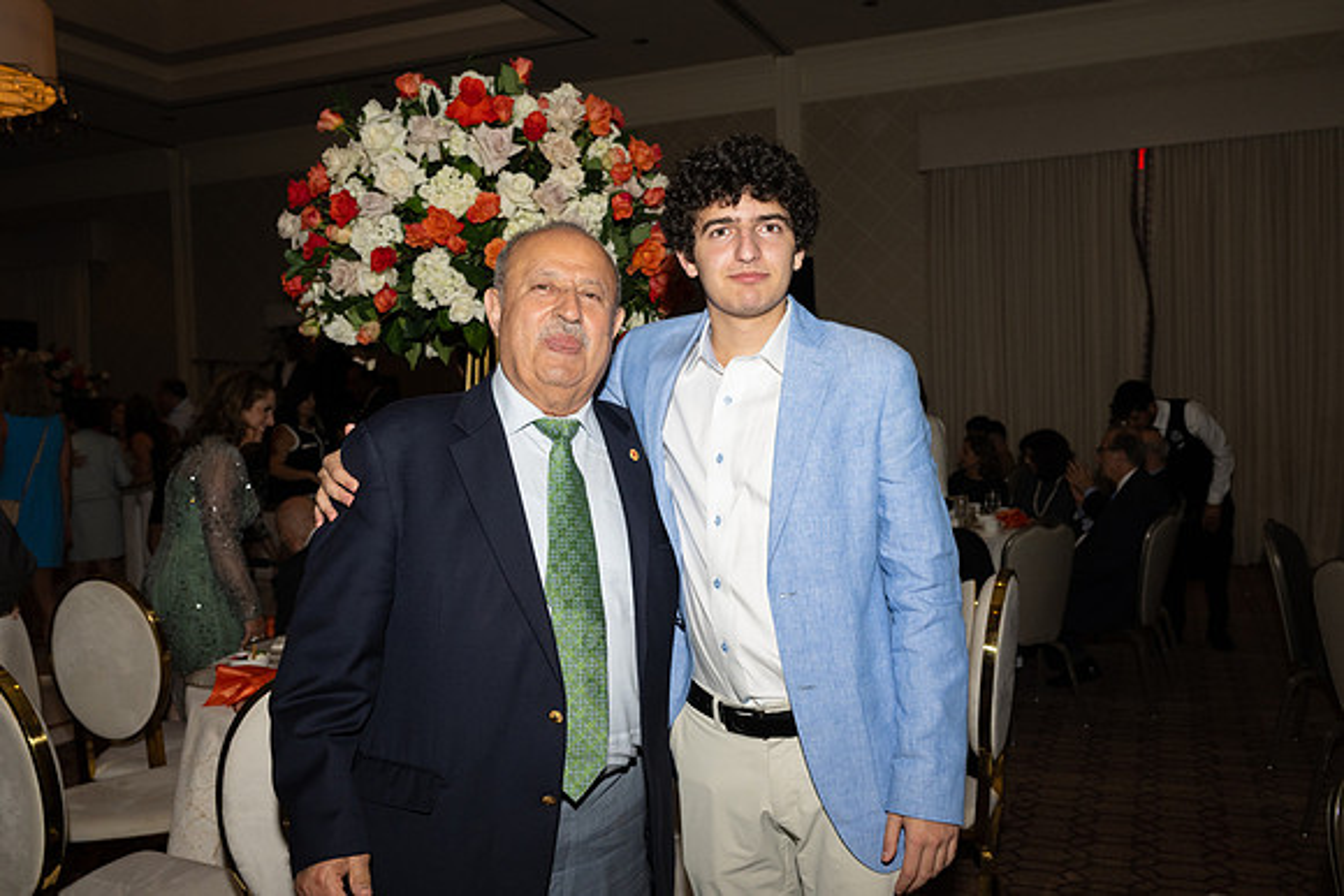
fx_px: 1158
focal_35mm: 31
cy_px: 448
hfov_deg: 60.3
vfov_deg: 42.3
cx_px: 672
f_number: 5.6
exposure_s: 1/100
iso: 800
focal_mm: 31
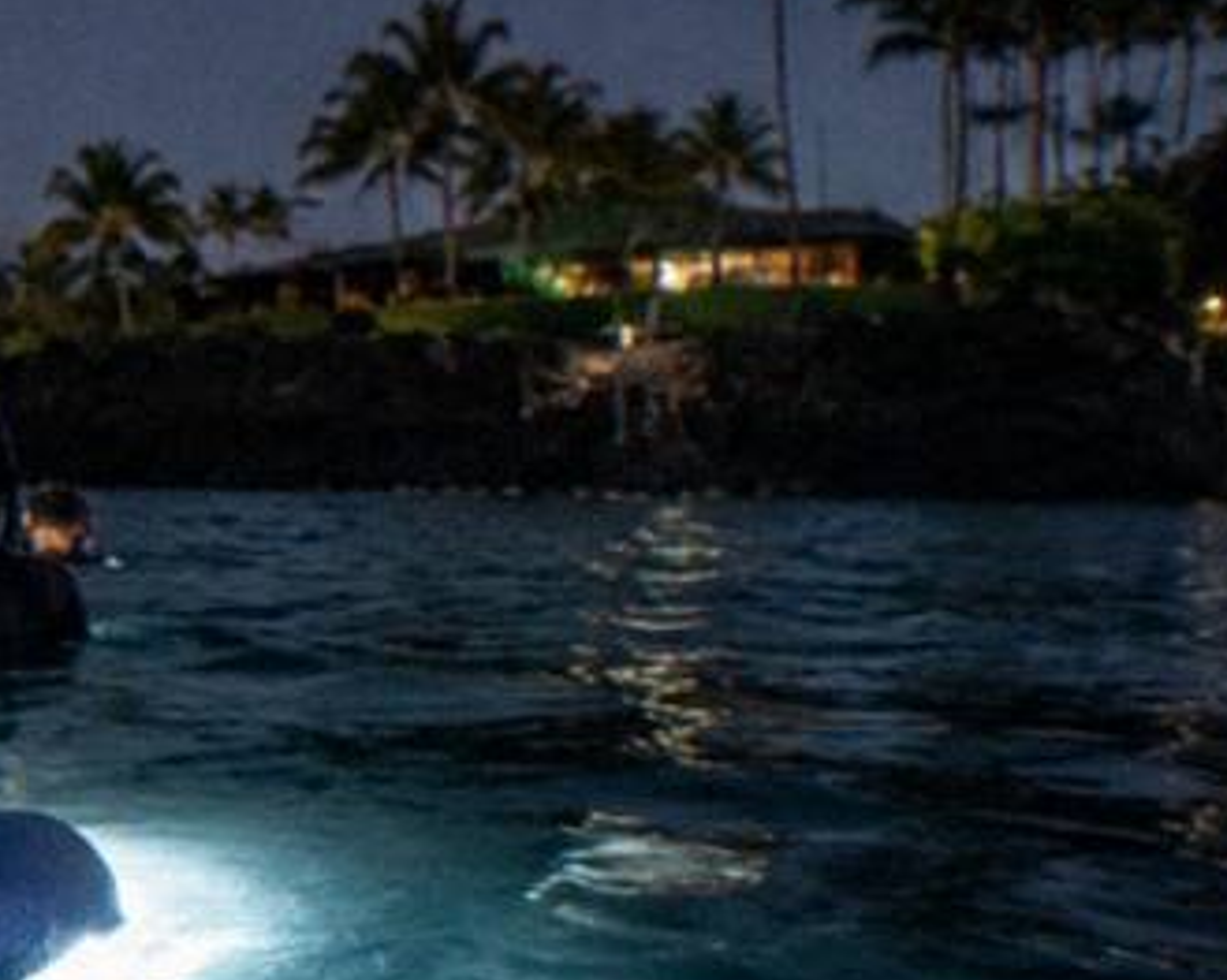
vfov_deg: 10.5
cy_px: 829
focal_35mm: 146
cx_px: 265
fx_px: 5300
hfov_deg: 13.1
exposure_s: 1/60
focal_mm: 64
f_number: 8
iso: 10000
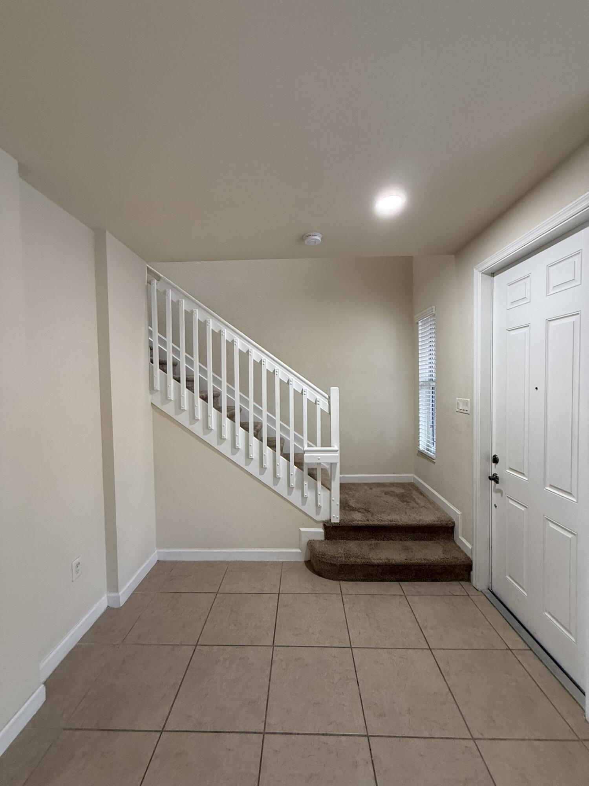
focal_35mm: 14
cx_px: 294
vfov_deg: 102.1
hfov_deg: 85.7
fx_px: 318
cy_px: 393
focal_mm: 2.22
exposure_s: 1/86
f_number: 2.2
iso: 320
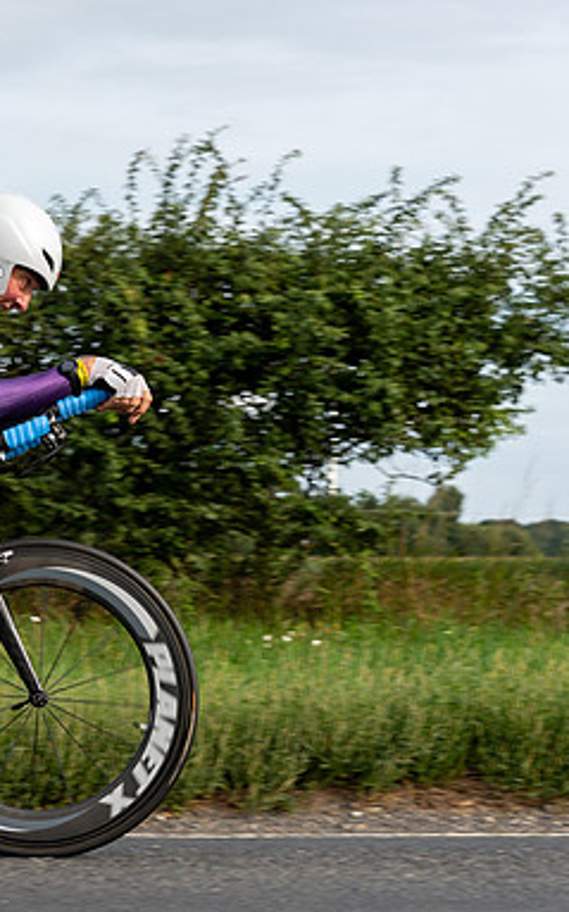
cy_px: 388
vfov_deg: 18.4
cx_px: -52
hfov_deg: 11.4
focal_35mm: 113
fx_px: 2807
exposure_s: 1/640
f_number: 5
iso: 160
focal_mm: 49
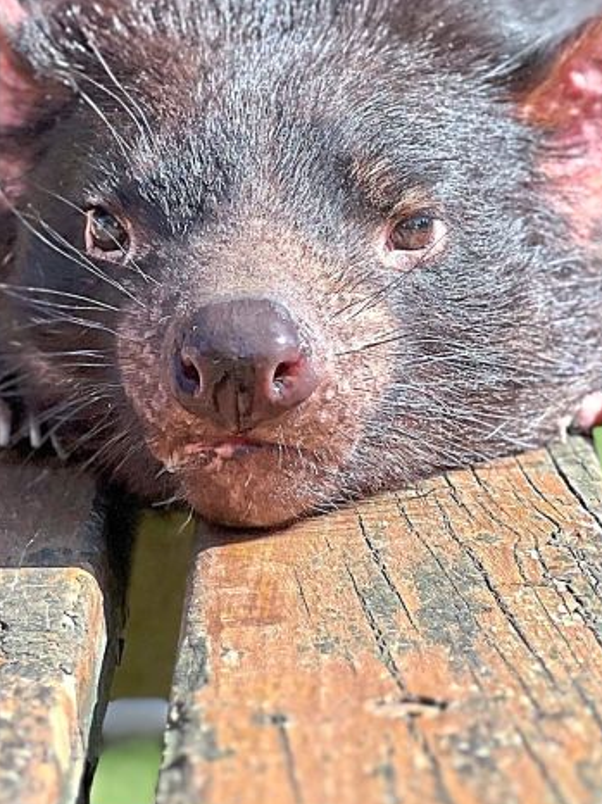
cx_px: 97
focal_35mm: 205
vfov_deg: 9.6
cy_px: 109
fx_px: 4758
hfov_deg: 7.2
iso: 25
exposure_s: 1/176
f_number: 2.8
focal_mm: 9
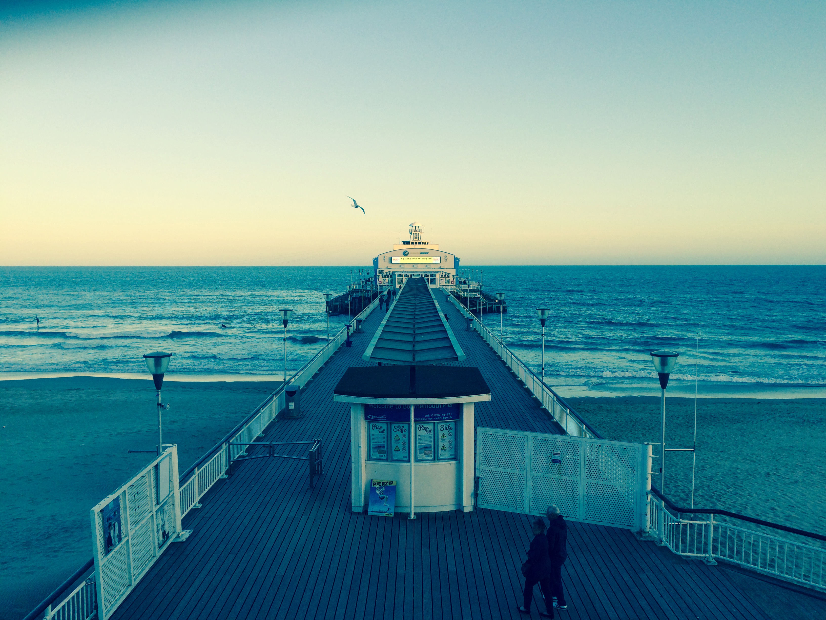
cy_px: 310
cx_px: 413
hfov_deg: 61.7
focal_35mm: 29
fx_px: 692
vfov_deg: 48.2
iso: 32
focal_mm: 4.15
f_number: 2.2
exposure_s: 1/562
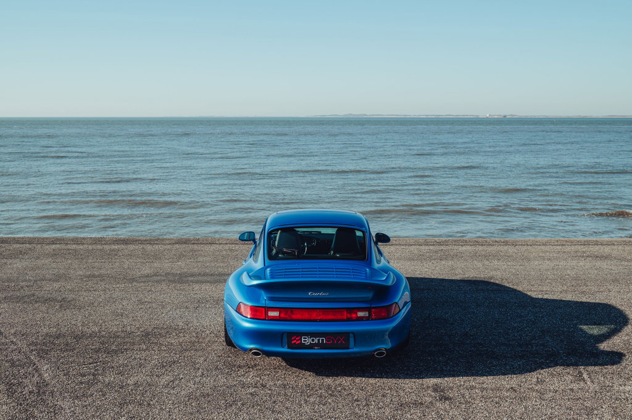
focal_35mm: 35
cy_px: 210
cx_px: 316
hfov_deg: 54.5
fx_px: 614
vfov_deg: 37.8
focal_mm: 35
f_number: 7.1
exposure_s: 1/200
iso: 100
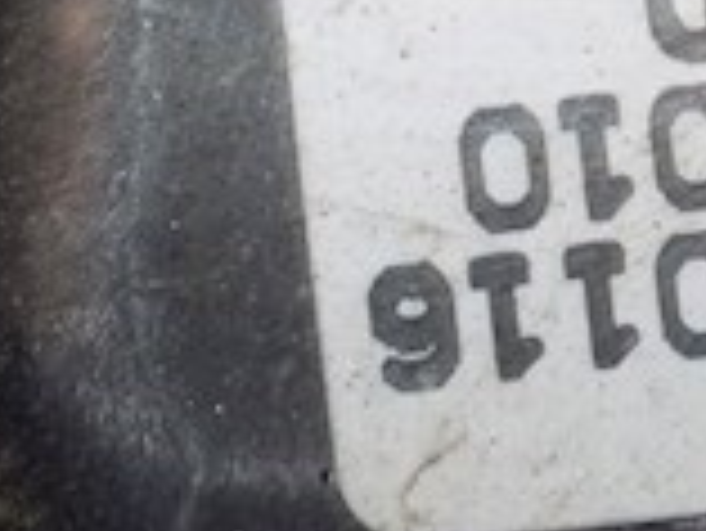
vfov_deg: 6.9
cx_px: 760
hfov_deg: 9.2
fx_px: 4327
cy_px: -333
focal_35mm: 212
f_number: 3.9
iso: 200
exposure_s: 1/30
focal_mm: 9.3
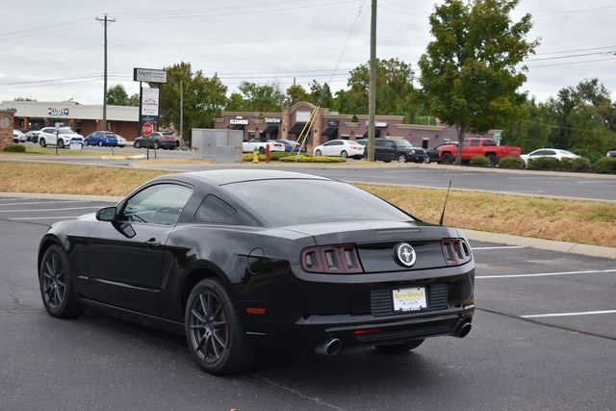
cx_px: 308
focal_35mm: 60
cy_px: 206
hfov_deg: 33.4
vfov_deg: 22.6
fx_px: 1027
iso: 400
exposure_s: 1/250
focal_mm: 40
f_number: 5
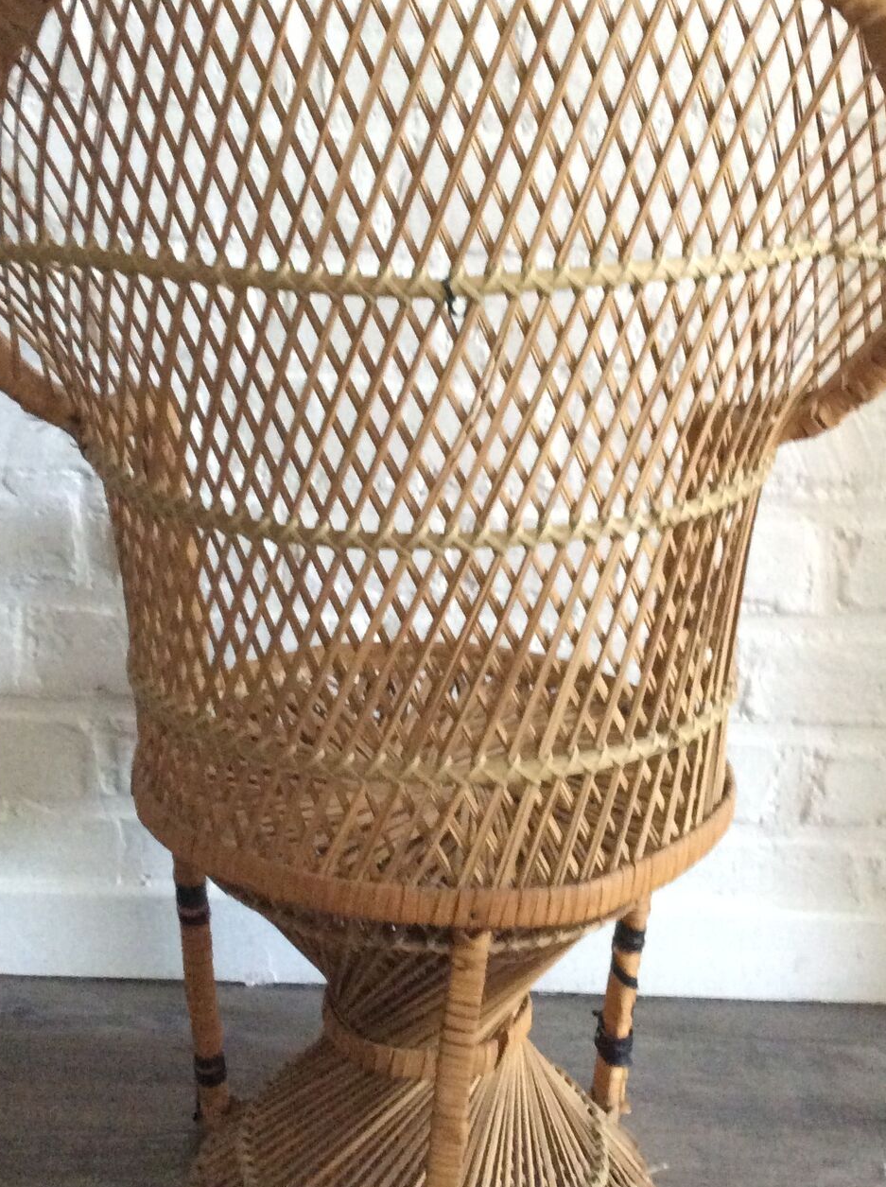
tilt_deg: -19.8
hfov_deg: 28.5
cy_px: 596
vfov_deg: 37.5
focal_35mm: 51
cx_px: 450
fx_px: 1746
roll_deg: -0.5
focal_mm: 3.3
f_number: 2.4
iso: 400
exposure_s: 1/17
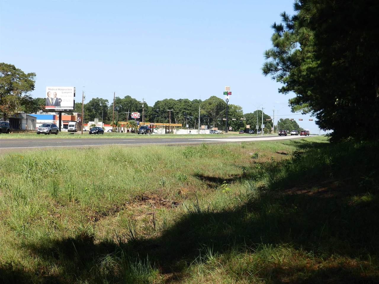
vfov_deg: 21.6
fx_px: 745
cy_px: 142
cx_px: 190
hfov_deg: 28.6
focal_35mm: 68
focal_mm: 12.2
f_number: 4.7
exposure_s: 1/400
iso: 80
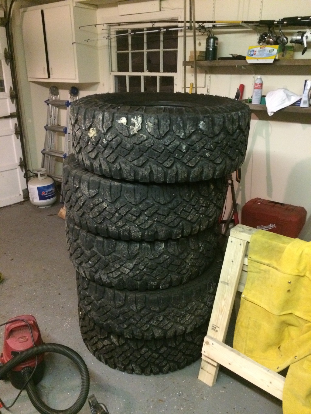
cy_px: 207
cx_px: 156
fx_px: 347
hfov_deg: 48.2
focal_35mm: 29
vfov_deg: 61.7
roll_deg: +0.7
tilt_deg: -22.3
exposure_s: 1/15
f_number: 2.2
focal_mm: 4.15
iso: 500
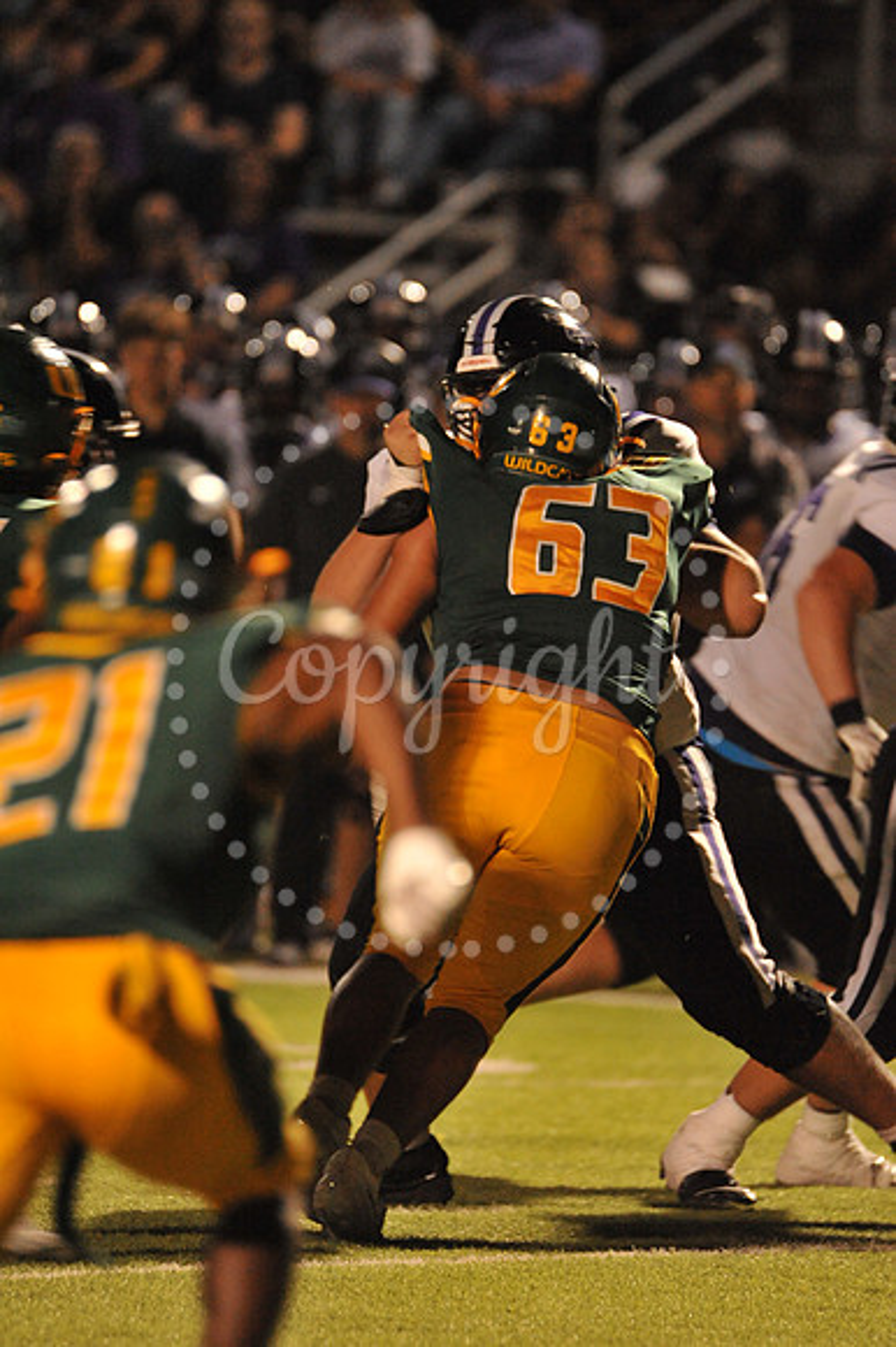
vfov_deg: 3.4
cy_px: 674
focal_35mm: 600
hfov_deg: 2.3
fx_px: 22425
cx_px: 448
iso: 6400
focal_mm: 600
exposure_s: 1/200
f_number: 6.3
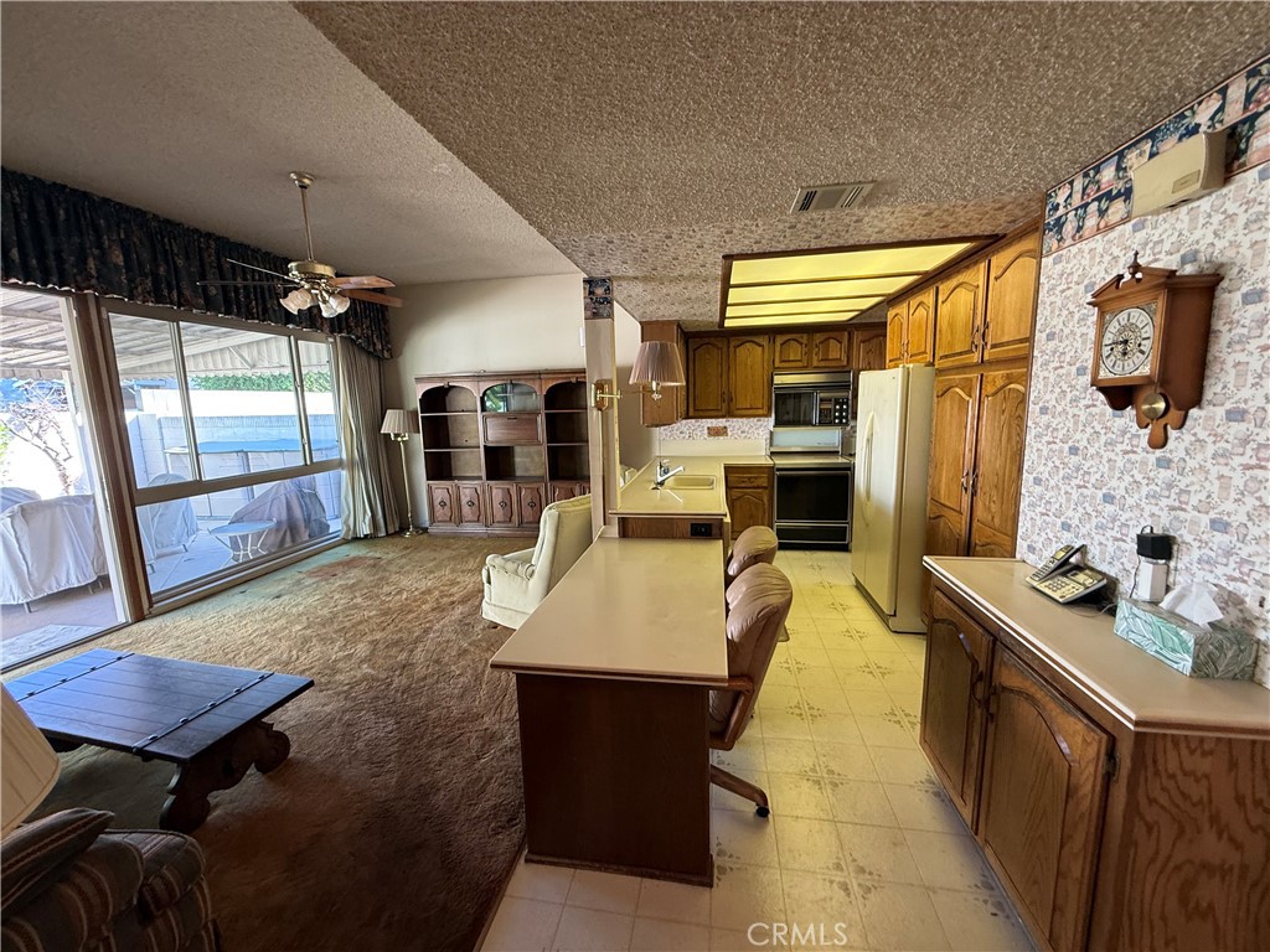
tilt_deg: -7.9
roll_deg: +2.5
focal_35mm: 14
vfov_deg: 85.7
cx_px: 635
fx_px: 514
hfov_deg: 102.1
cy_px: 476
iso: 200
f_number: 2.2
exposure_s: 1/60
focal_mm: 2.22
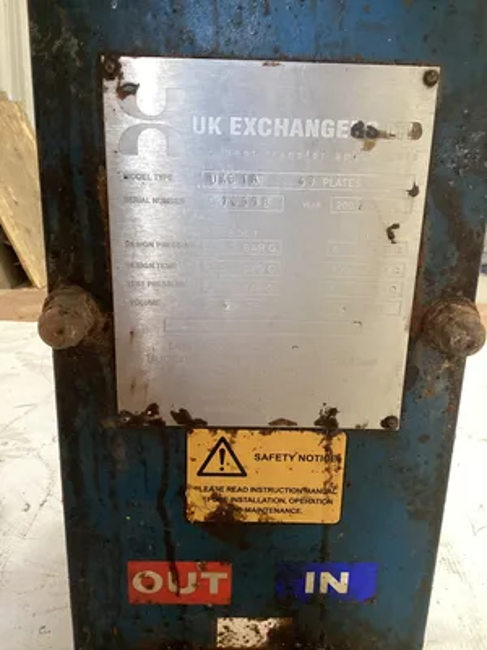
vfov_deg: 58.4
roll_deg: -0.5
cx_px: 244
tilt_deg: -17.2
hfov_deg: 45.4
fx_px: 582
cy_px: 325
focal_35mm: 31
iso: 160
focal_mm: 3.3
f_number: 2.4
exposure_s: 1/50
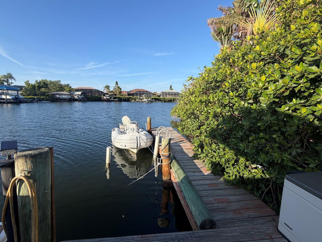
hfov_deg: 98.1
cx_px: 152
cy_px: 116
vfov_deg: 81.7
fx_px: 140
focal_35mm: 15
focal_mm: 2.22
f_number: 2.2
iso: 40
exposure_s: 1/751
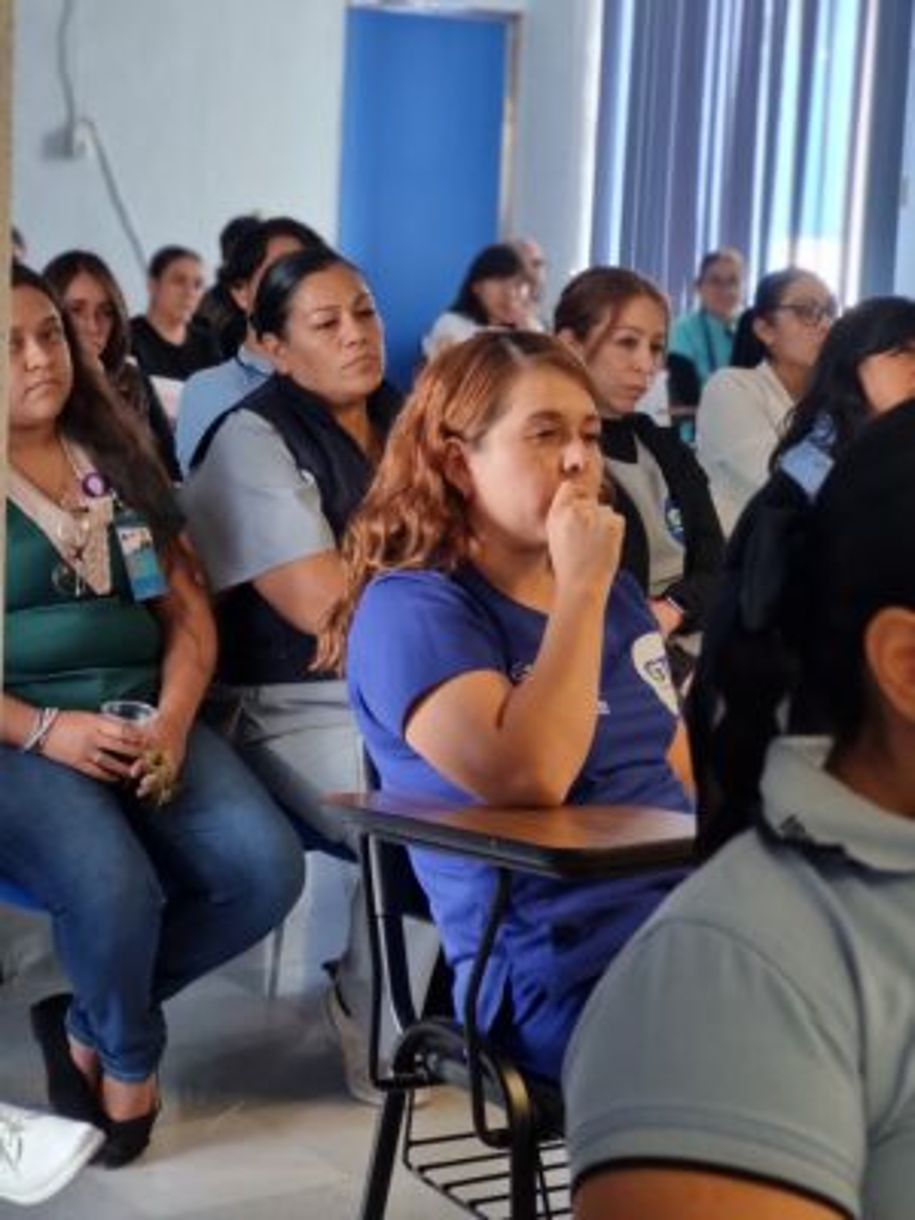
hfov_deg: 19.4
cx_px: 458
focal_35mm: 76
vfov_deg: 25.7
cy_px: 610
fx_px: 2679
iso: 250
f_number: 2.4
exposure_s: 1/60
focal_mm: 7.12
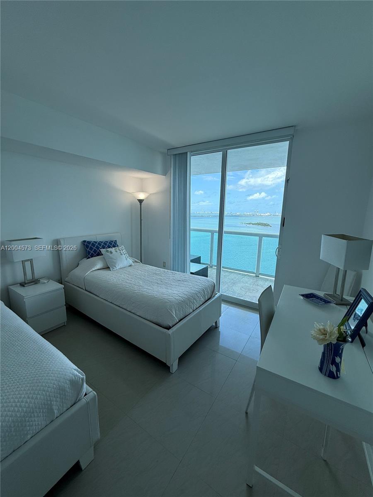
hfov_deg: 85.7
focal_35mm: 14
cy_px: 248
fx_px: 201
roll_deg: -0.6
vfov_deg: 102.1
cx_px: 186
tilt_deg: -9.3
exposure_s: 1/564
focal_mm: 2.22
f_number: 2.2
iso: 64
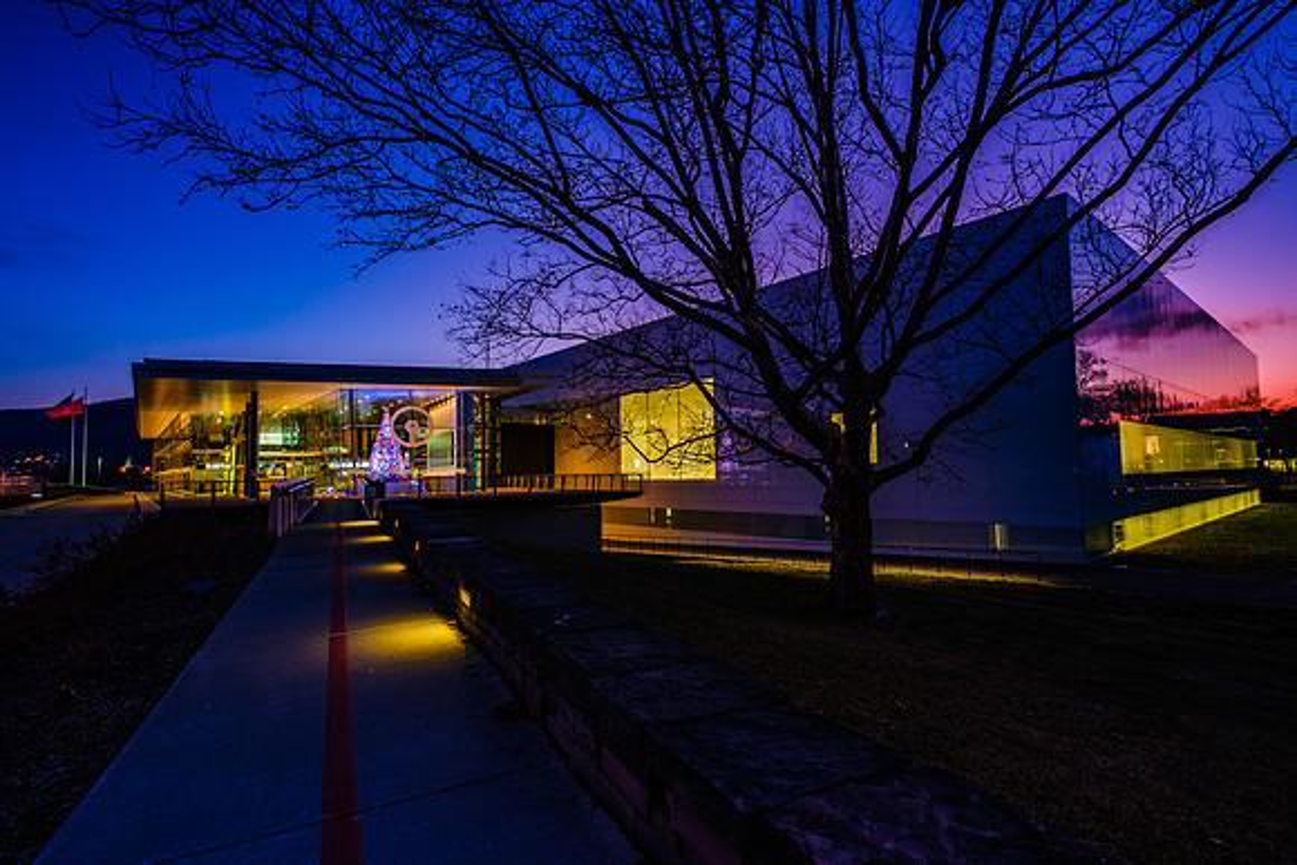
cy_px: 443
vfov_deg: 72.0
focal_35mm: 17
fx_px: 595
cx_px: 689
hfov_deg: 94.8
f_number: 8
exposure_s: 8.5
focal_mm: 10
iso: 160
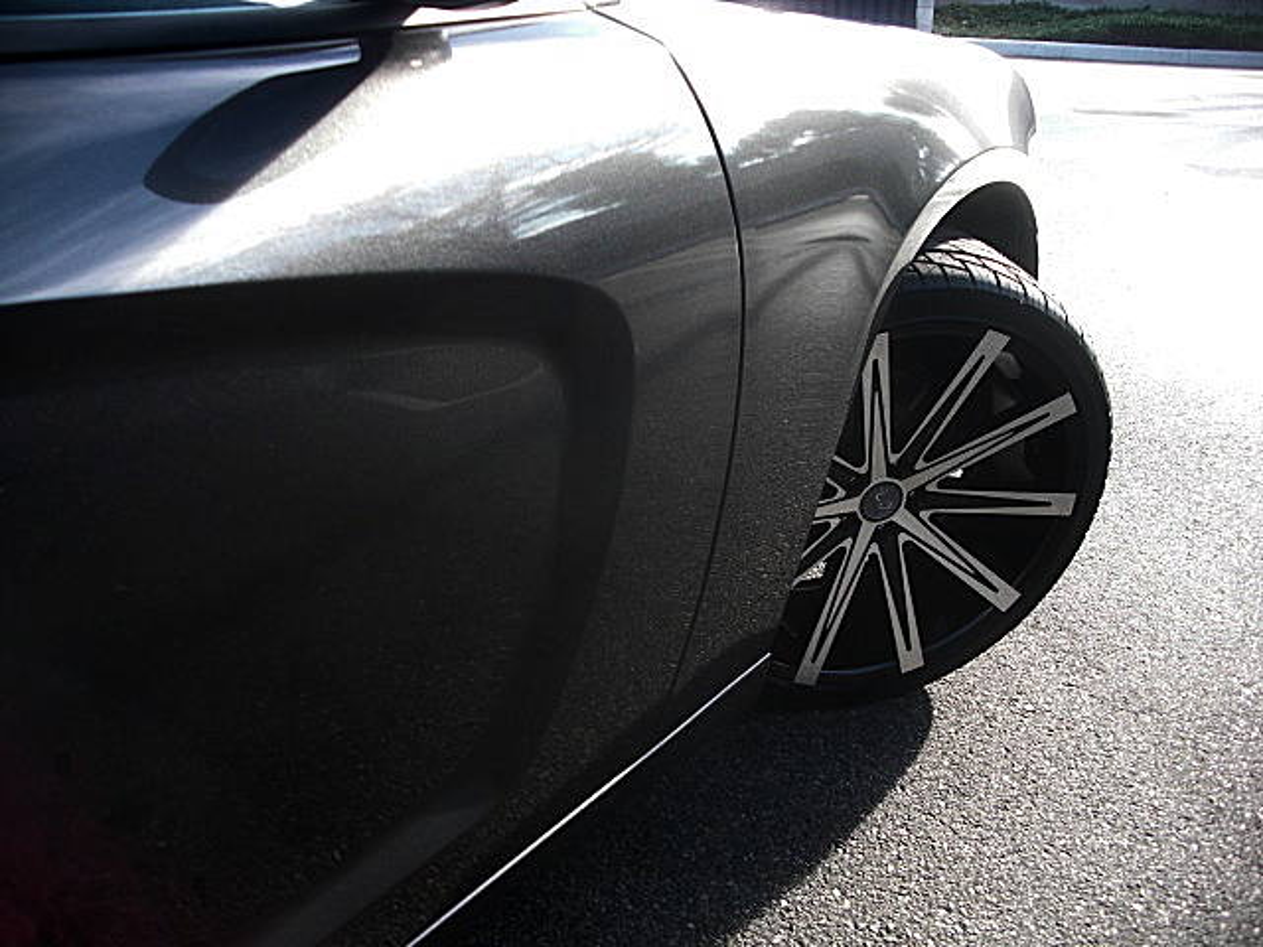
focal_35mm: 36
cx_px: 632
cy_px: 474
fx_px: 1313
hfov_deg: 51.4
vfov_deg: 39.7
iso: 50
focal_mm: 6.3
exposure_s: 1/80
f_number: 2.8
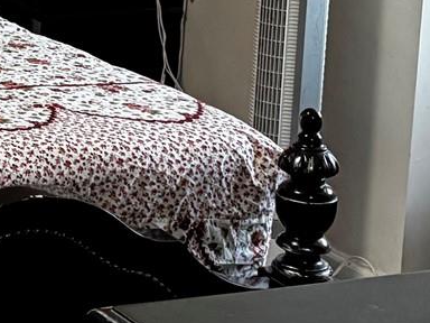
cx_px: -356
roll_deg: -0.9
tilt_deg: -8.1
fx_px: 1590
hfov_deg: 13.7
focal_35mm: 128
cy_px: -111
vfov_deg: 11.3
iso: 320
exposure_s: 1/60
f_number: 1.78
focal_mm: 6.76
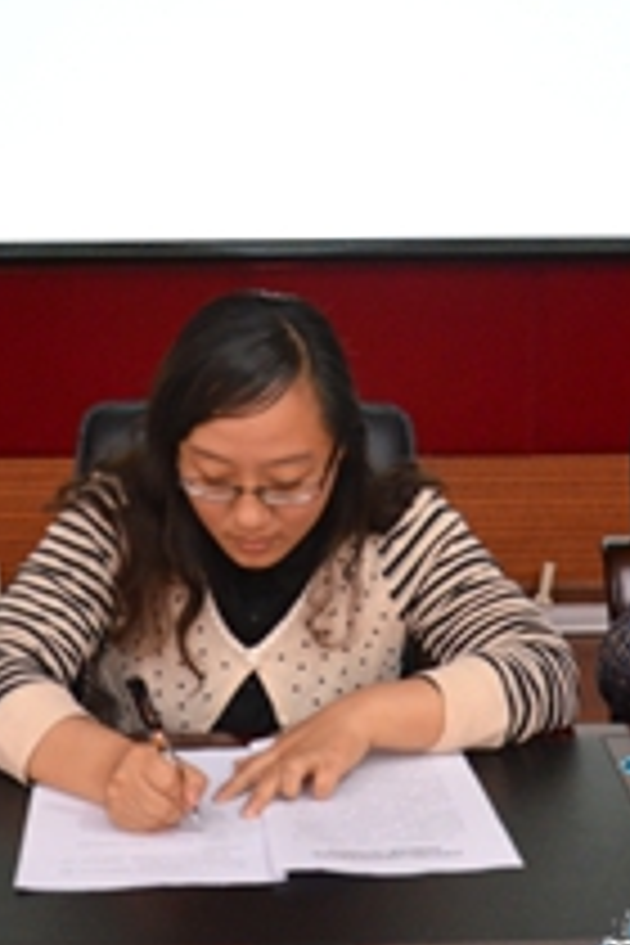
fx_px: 1680
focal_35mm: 64
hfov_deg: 21.2
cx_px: 288
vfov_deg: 31.2
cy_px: 322
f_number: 3.5
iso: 2200
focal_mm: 18
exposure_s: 1/40
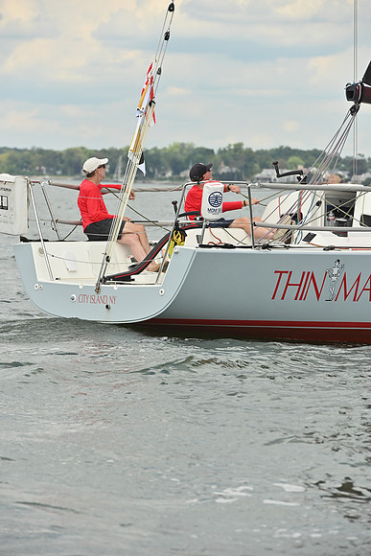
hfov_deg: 6.9
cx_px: 186
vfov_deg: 10.3
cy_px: 278
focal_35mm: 200
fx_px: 3090
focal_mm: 200
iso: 320
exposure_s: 1/1250
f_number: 7.1
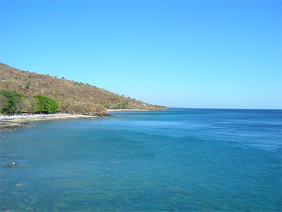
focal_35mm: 34
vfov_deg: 41.8
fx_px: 277
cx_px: 141
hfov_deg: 53.9
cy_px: 106
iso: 50
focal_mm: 5.7
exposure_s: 1/278
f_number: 4.9
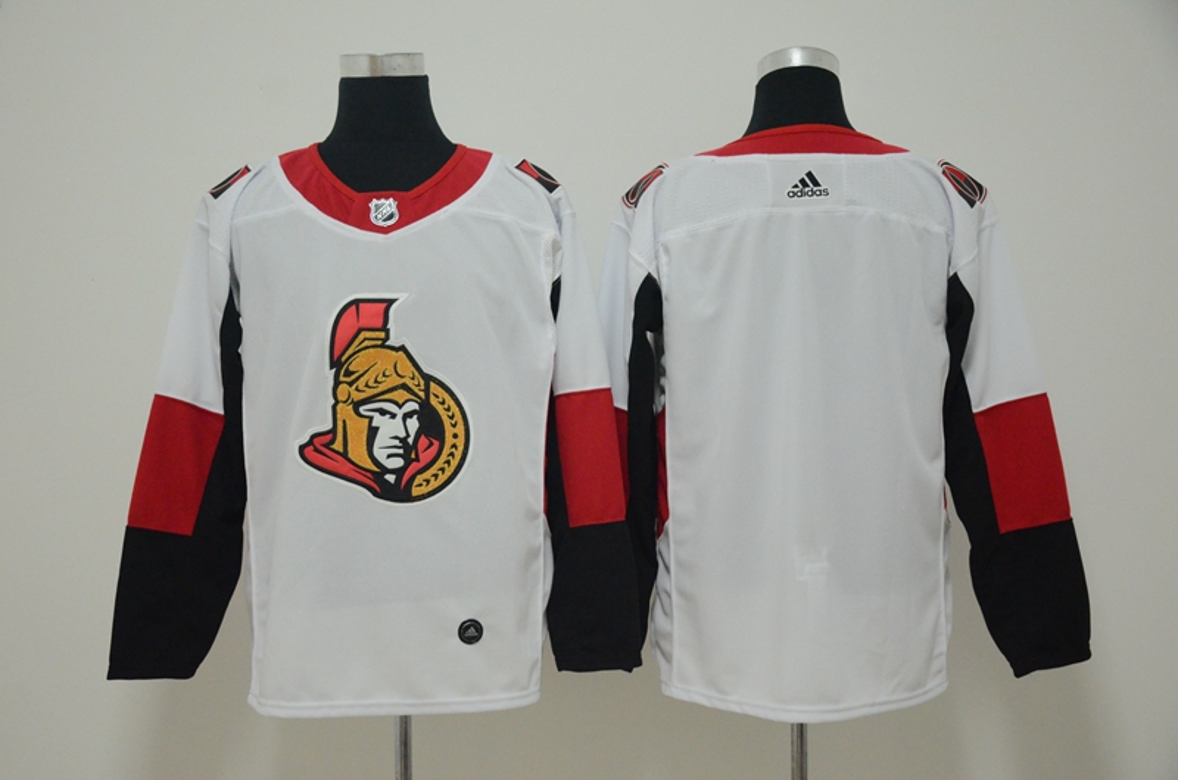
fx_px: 1666
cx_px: 589
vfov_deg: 26.4
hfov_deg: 39.0
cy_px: 390
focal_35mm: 51
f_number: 5
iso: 4000
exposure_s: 1/100
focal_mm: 34
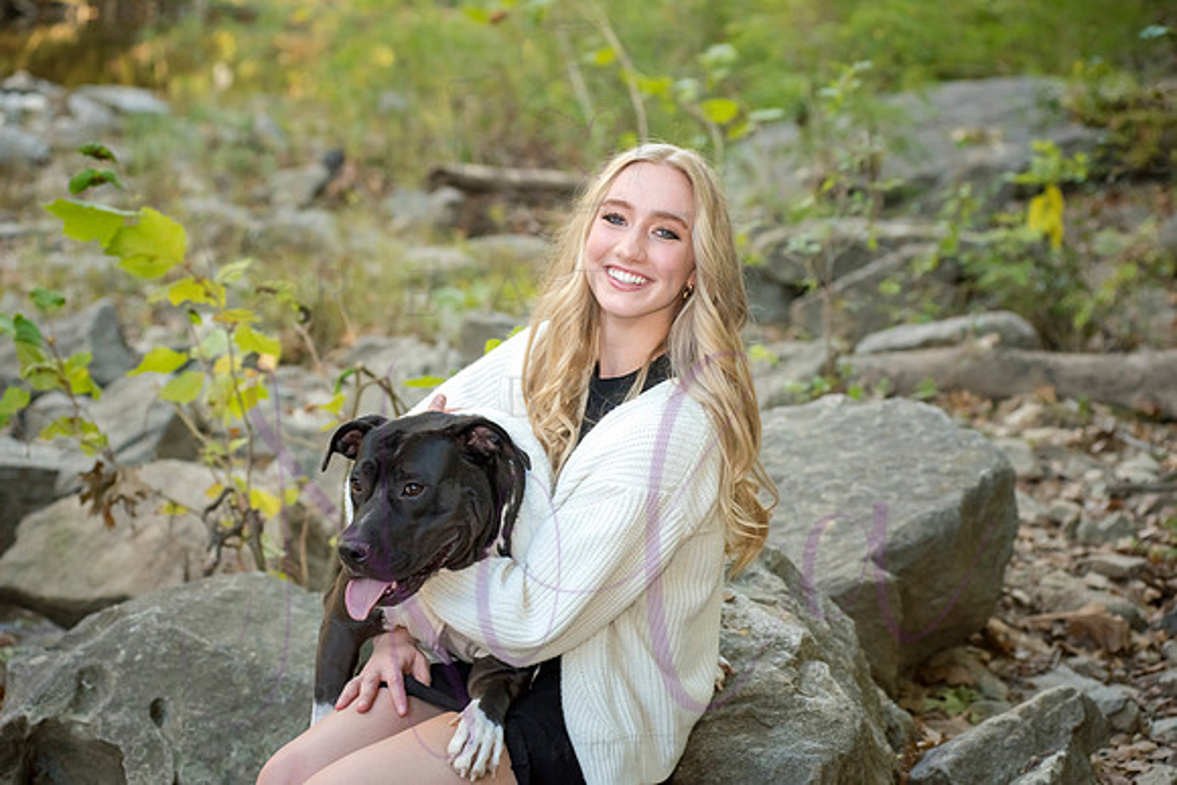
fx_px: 2616
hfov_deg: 25.4
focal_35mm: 80
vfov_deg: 17.1
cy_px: 392
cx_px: 588
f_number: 5
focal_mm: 80
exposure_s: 1/400
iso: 800
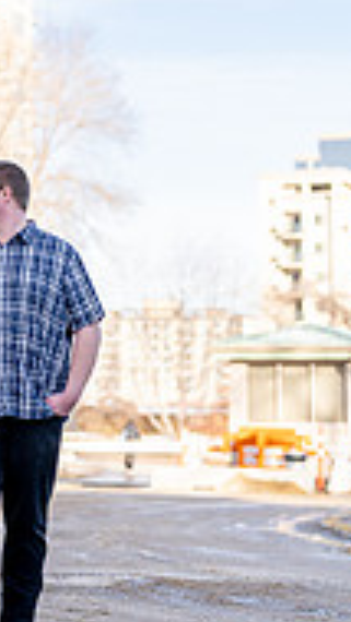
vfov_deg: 17.2
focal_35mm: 124
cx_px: -131
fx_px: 2050
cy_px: 183
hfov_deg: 9.6
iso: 250
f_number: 1.8
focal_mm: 50
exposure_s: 1/6400
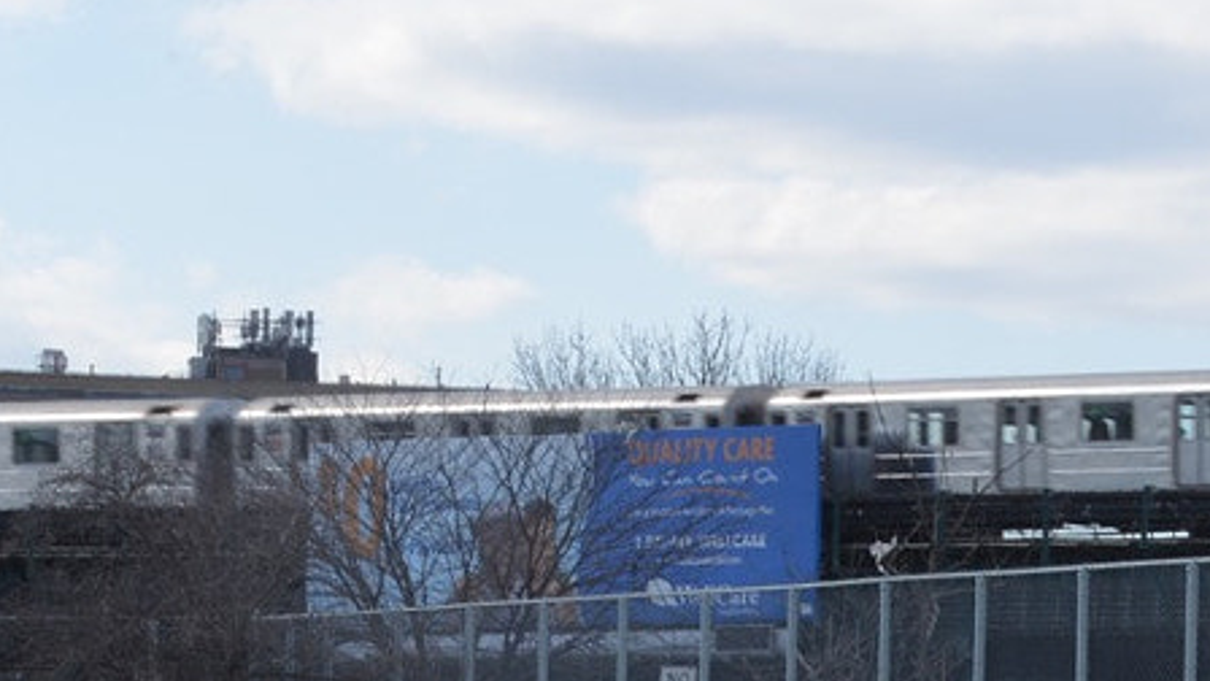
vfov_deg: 5.2
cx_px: 810
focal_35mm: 232
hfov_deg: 9.3
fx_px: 7444
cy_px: 1088
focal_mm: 62
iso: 220
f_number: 22
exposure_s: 1/60
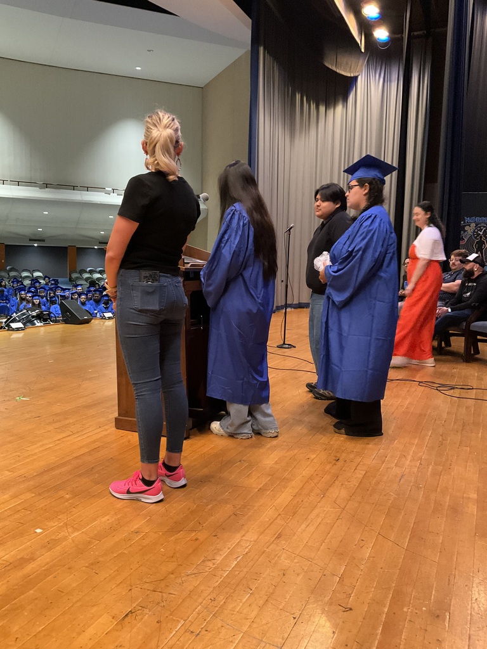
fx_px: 544
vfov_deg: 61.7
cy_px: 324
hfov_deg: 48.2
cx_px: 244
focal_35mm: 29
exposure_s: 1/30
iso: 500
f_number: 1.8
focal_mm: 3
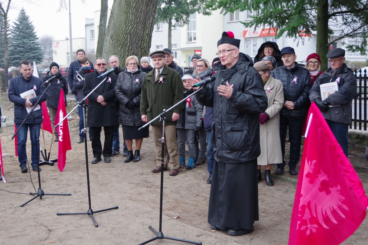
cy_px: 122
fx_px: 470
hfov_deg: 42.7
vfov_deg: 29.3
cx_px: 184
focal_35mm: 46
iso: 800
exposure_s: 1/125
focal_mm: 31
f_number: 4.5
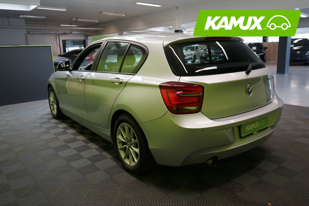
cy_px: 103
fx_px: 249
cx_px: 154
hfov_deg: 63.7
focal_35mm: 29
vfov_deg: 45.0
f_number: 5.6
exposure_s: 1/40
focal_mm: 29
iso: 1250
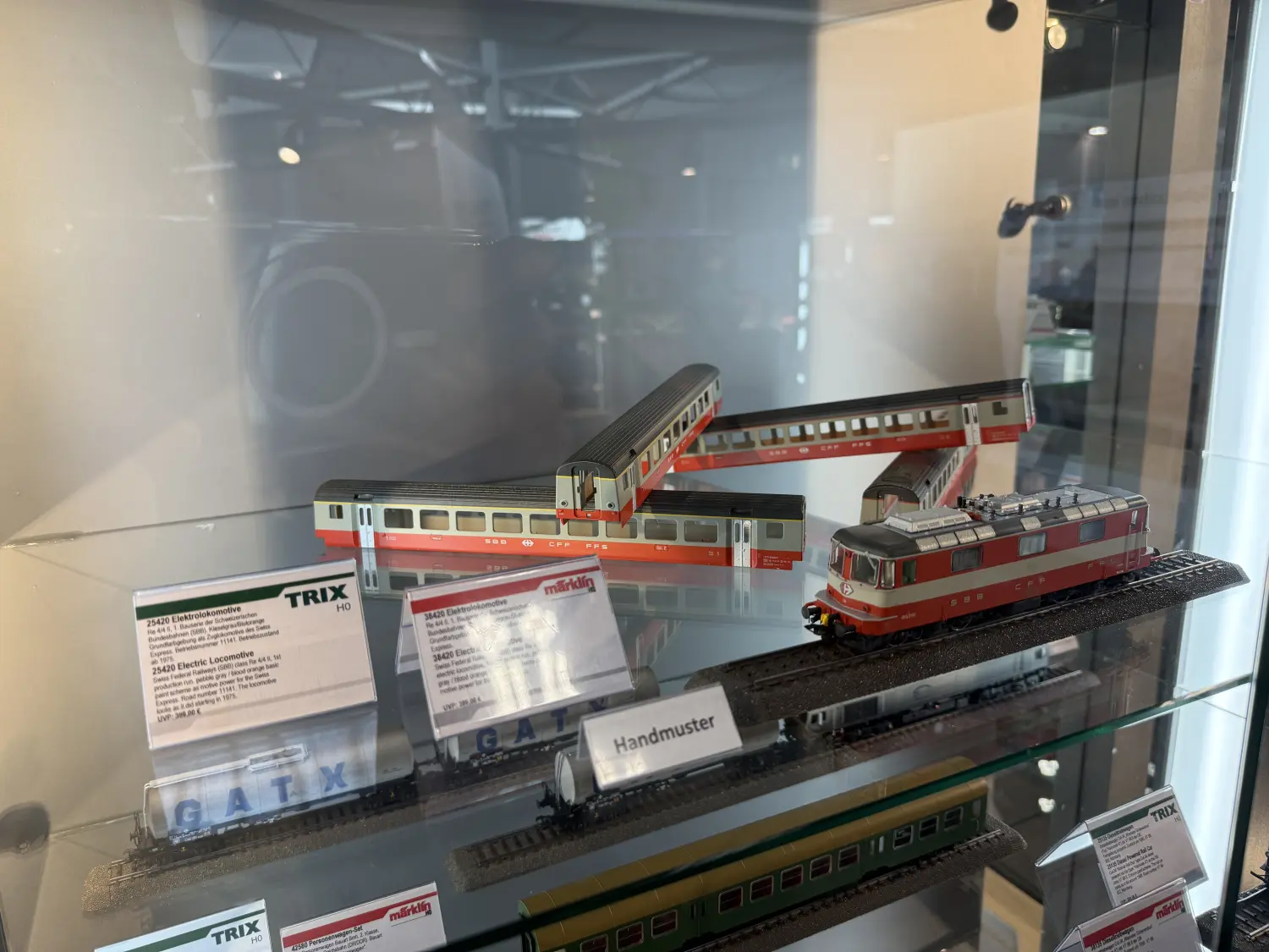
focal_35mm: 24
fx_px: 880
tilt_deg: -13.6
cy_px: 476
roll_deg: +1.1
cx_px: 634
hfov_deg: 71.6
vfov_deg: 56.8
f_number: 1.78
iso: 100
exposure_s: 1/225
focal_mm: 6.76
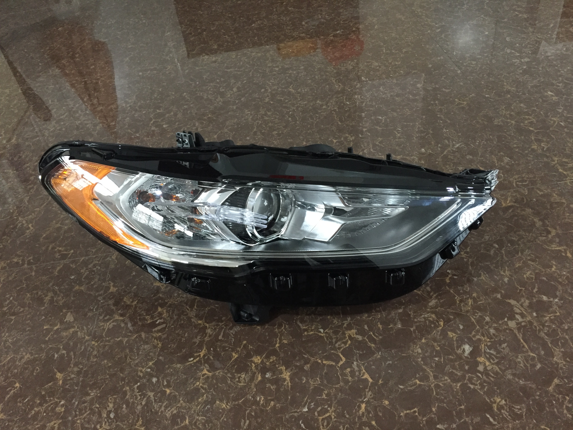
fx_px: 480
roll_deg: +8.9
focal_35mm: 29
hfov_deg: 61.7
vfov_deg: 48.2
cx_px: 286
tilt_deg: -40.3
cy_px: 215
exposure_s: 1/17
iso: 250
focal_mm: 4.15
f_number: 2.2
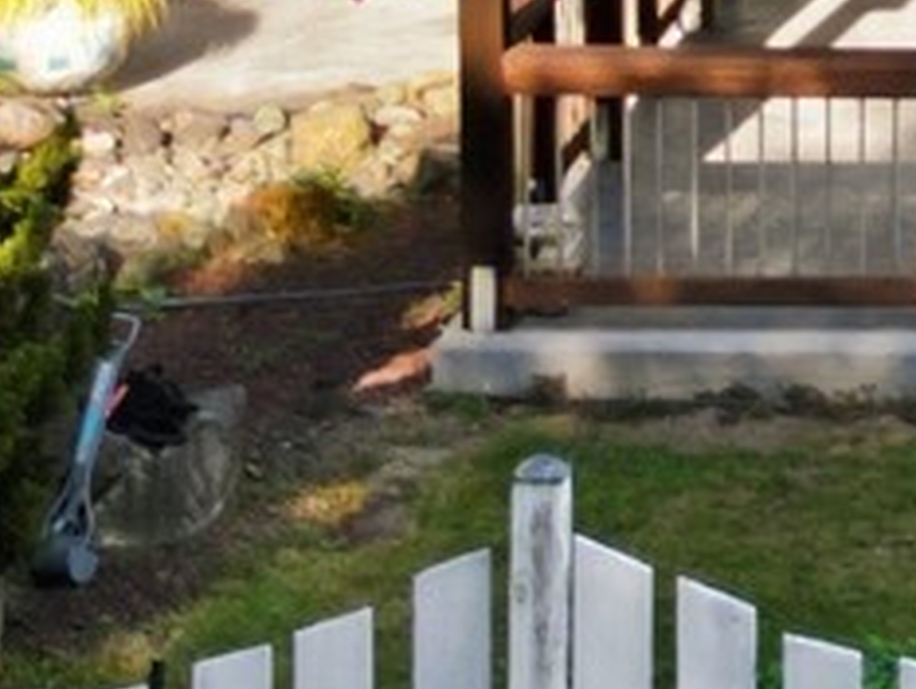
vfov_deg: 8.7
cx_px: 1257
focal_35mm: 164
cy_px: -587
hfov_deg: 11.7
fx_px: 4344
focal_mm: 6.7
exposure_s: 1/1000
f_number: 1.7
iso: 100
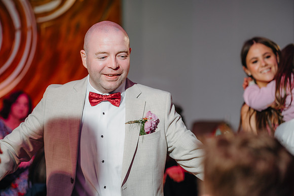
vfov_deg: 16.1
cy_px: 98
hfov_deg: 23.9
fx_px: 694
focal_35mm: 85
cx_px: 147
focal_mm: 85
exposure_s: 1/200
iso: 200
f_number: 2.2
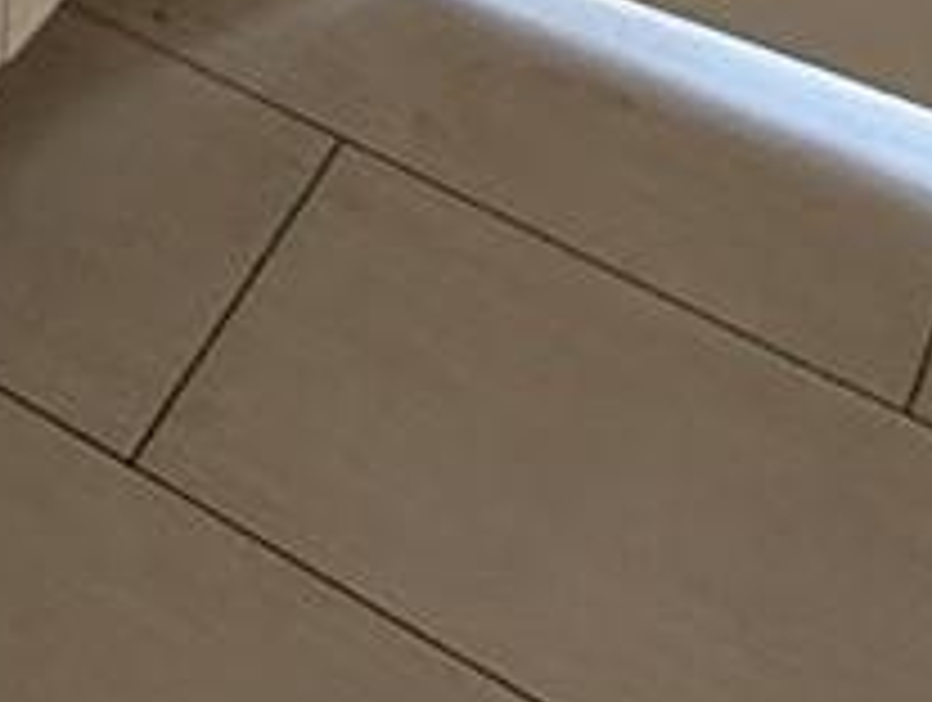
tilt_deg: -9.6
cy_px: -1516
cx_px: -495
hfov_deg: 16.5
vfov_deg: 9.8
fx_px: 2913
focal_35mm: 108
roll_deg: -0.5
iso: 250
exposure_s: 1/60
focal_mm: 2.22
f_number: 2.2
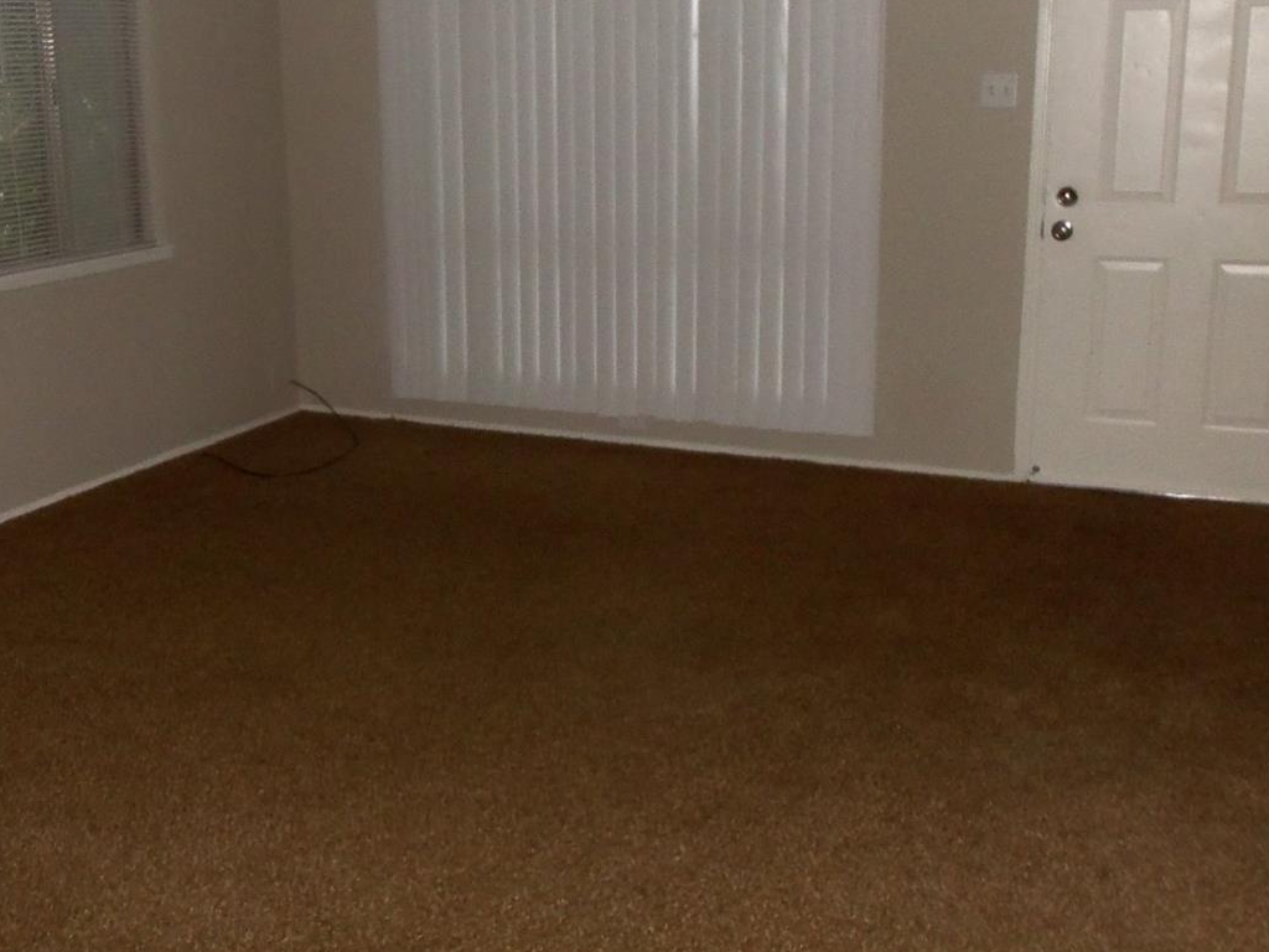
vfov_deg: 35.1
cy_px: 450
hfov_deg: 45.5
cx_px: 490
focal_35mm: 41
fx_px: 1503
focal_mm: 5.1
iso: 250
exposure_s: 1/60
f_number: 3.3
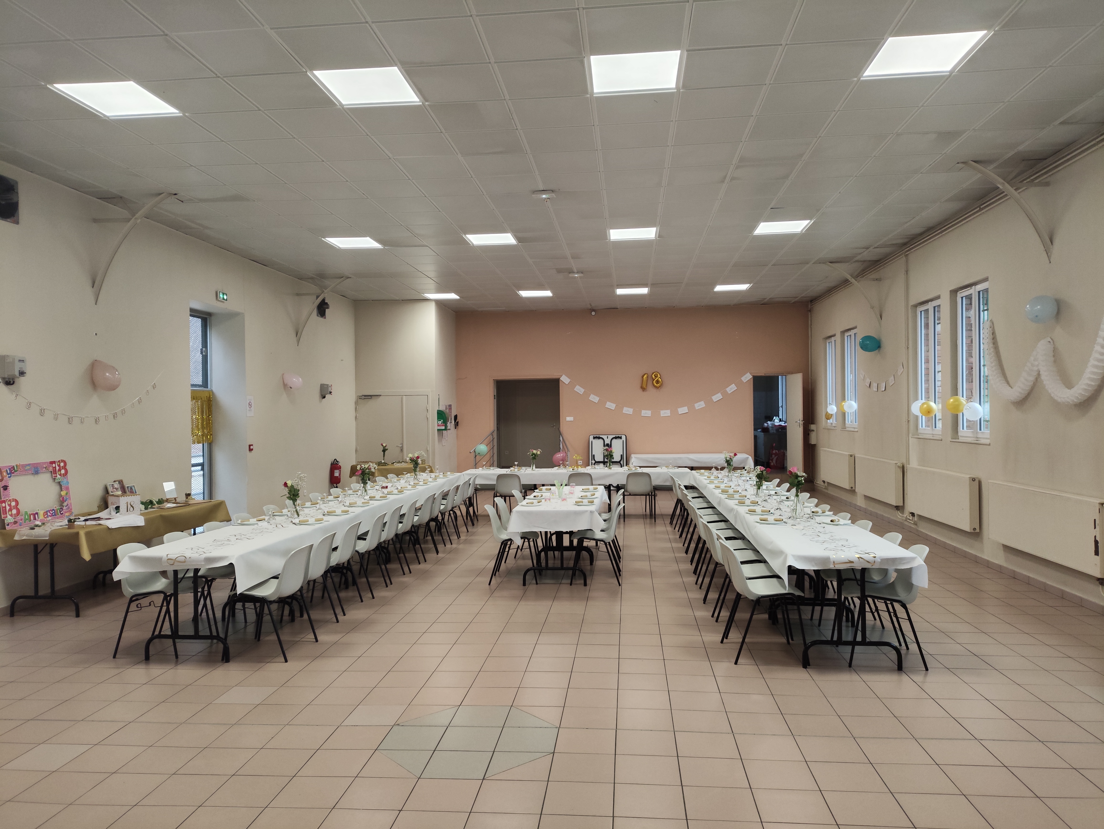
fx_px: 798
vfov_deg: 54.9
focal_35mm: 25
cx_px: 552
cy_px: 414
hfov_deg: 69.4
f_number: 1.79
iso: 100
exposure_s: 1/60
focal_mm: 4.71
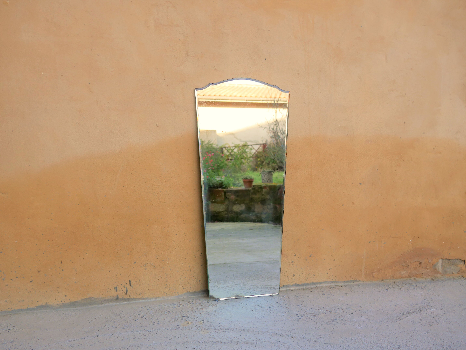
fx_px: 539
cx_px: 233
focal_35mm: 40
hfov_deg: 46.8
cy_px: 175
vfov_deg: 36.0
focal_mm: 20
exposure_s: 1/400
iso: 200
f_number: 3.2
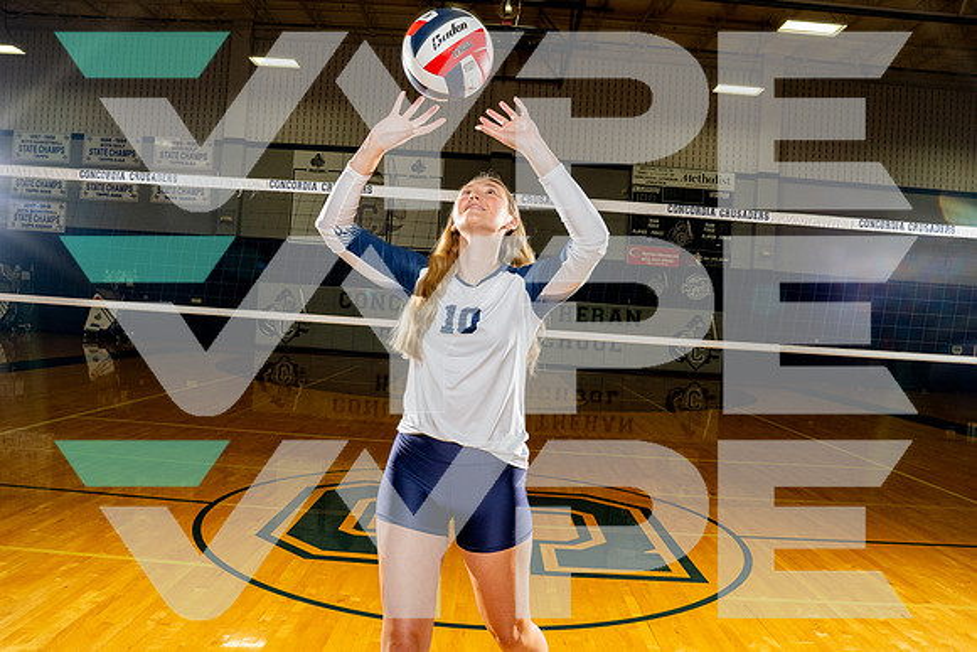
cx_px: 489
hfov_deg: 65.0
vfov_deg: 46.1
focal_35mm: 28
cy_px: 321
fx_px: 767
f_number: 8
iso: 1000
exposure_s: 1/250
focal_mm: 26
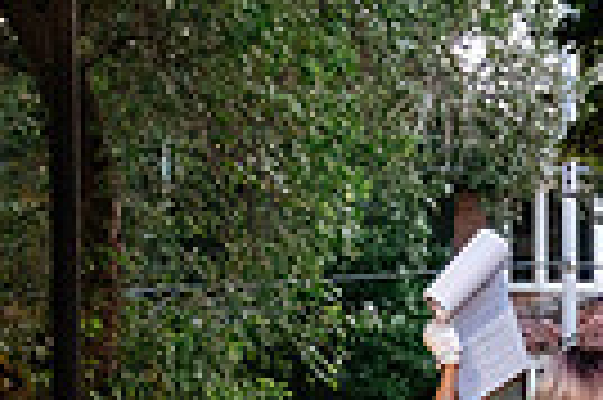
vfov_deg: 8.4
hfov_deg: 12.6
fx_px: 2677
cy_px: 615
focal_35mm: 160
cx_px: 704
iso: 1600
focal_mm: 21.3
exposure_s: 1/125
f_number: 2.8
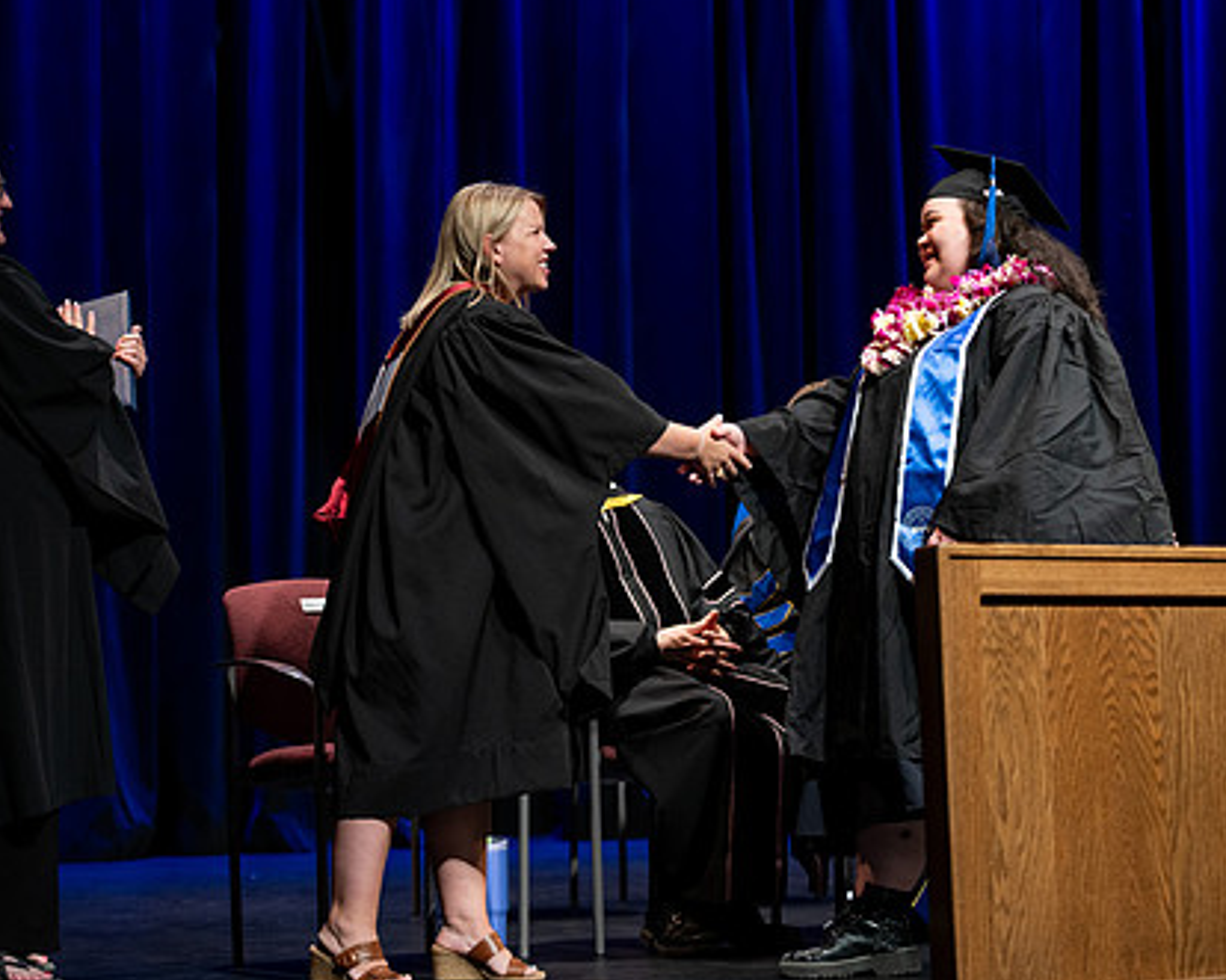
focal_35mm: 92
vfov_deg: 16.7
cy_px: 526
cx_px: 829
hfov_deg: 20.7
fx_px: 3337
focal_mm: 70
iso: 500
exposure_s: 1/250
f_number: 2.8
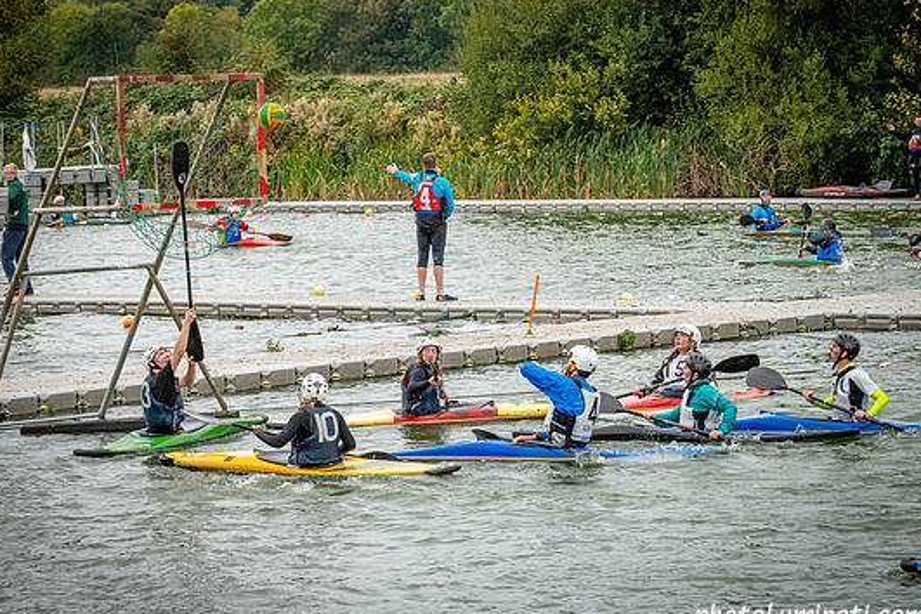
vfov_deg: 8.3
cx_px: 377
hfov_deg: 12.4
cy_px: 370
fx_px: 4221
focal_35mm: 165
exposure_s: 1/3200
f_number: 6.3
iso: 2500
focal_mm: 125
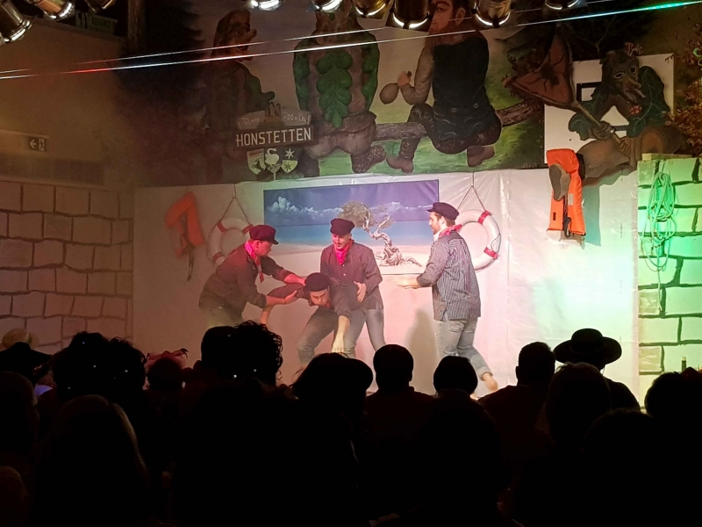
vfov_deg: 53.1
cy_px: 264
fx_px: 527
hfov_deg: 67.3
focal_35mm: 26
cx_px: 351
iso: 200
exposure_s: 1/91
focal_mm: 4.2
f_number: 1.7
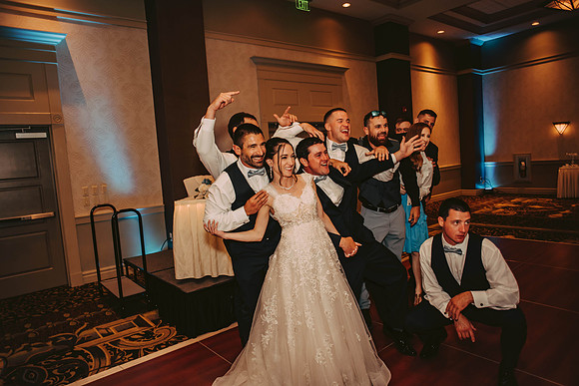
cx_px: 290
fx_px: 386
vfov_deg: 53.2
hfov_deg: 73.7
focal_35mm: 24
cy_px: 193
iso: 800
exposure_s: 1/125
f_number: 2.8
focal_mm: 24
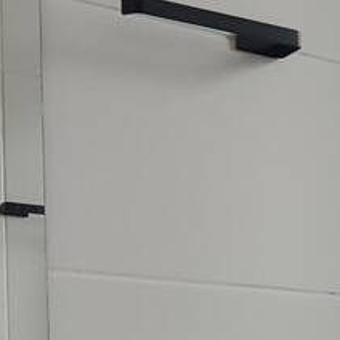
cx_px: 455
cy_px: 455
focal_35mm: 96
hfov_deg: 16.9
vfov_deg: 16.9
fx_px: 1067
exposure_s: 1/40
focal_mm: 1.65
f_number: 2.2
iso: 90
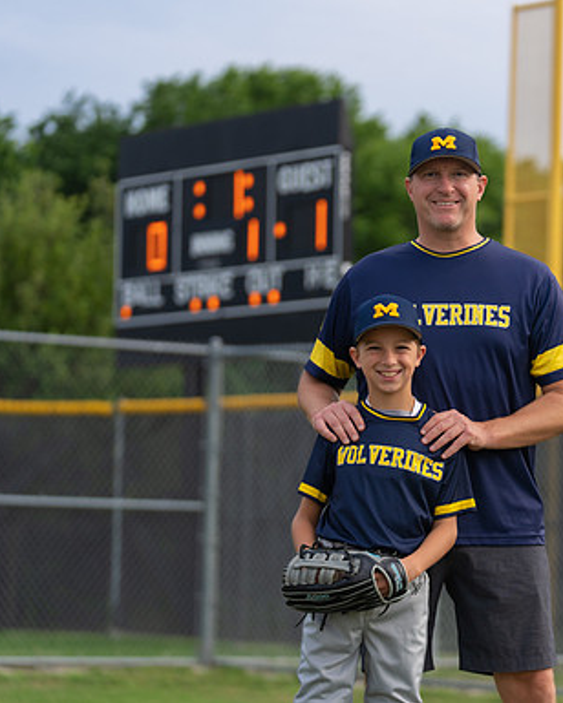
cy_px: 352
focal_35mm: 143
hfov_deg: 10.8
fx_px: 2978
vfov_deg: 13.5
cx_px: 446
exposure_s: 1/320
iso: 200
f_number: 2.8
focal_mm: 101
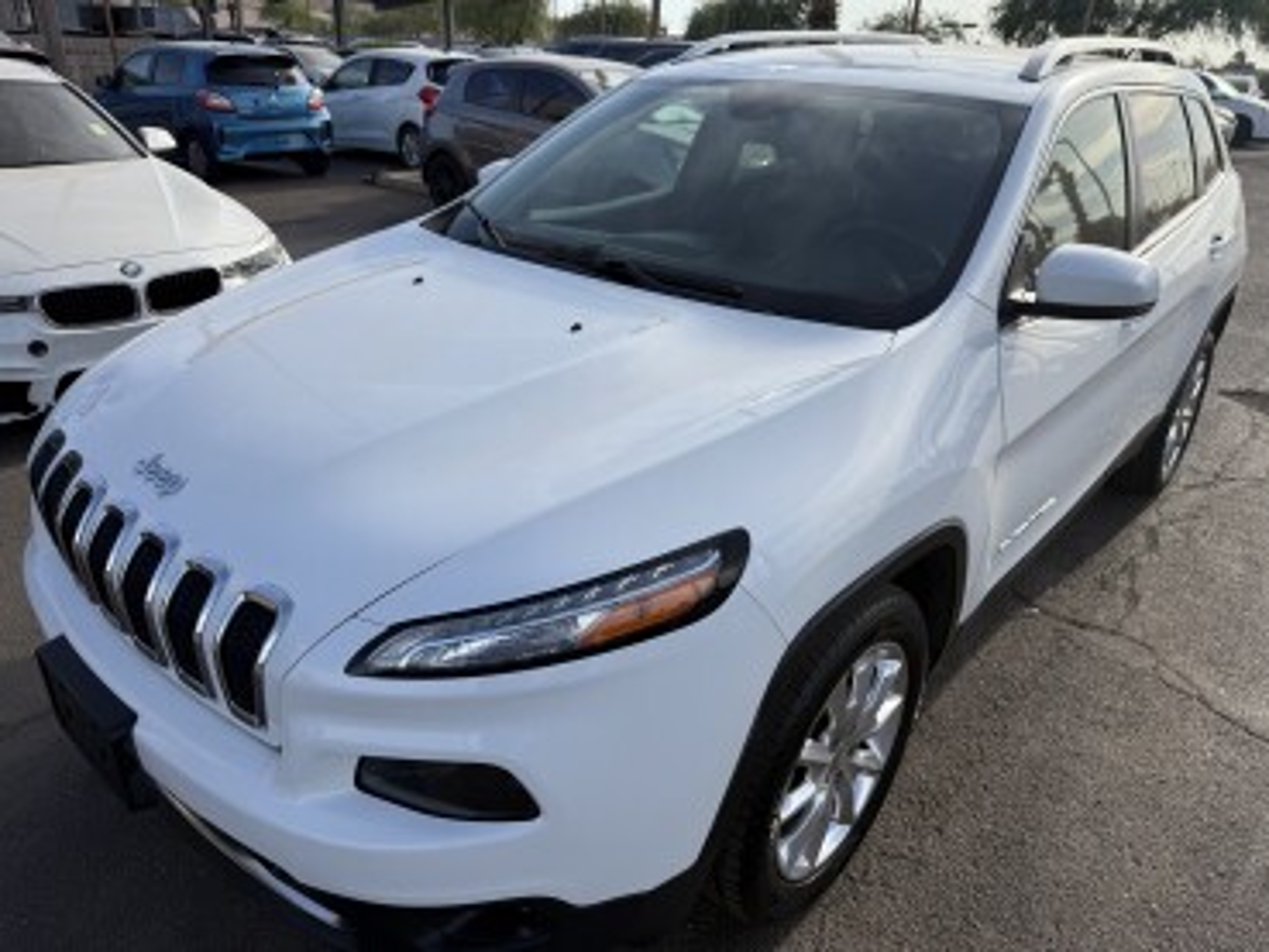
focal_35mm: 24
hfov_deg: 71.6
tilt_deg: -23.8
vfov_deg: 56.8
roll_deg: -2.5
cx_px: 634
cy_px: 476
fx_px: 880
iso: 80
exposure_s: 1/2611
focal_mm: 6.76
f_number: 1.78
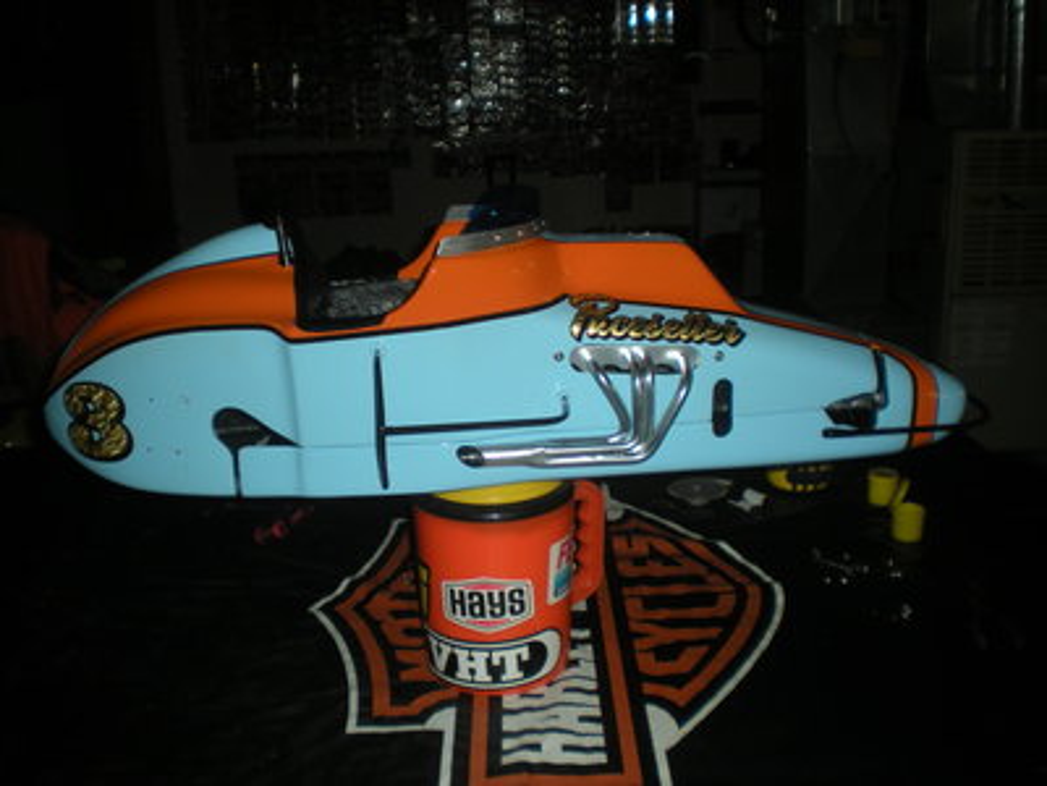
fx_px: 1149
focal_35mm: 38
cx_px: 524
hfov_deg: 49.0
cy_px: 393
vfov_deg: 37.7
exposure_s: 1/60
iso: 64
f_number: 3.1
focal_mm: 6.3
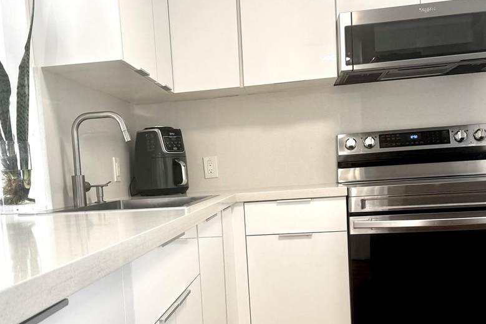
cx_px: 190
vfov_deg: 32.1
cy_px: 237
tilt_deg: -7.1
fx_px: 554
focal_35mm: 41
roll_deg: +3.4
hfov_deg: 47.1
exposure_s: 1/120
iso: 64
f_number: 1.78
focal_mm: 6.76
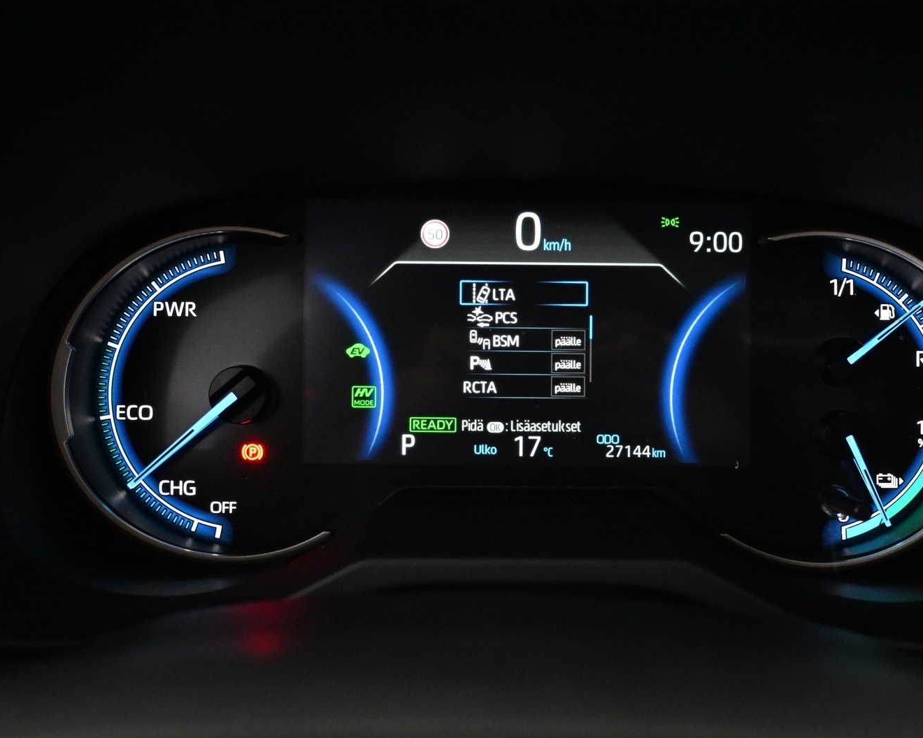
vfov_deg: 39.2
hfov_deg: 47.8
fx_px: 1038
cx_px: 529
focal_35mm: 38
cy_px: 370
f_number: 4
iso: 4000
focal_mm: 22
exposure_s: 1/40
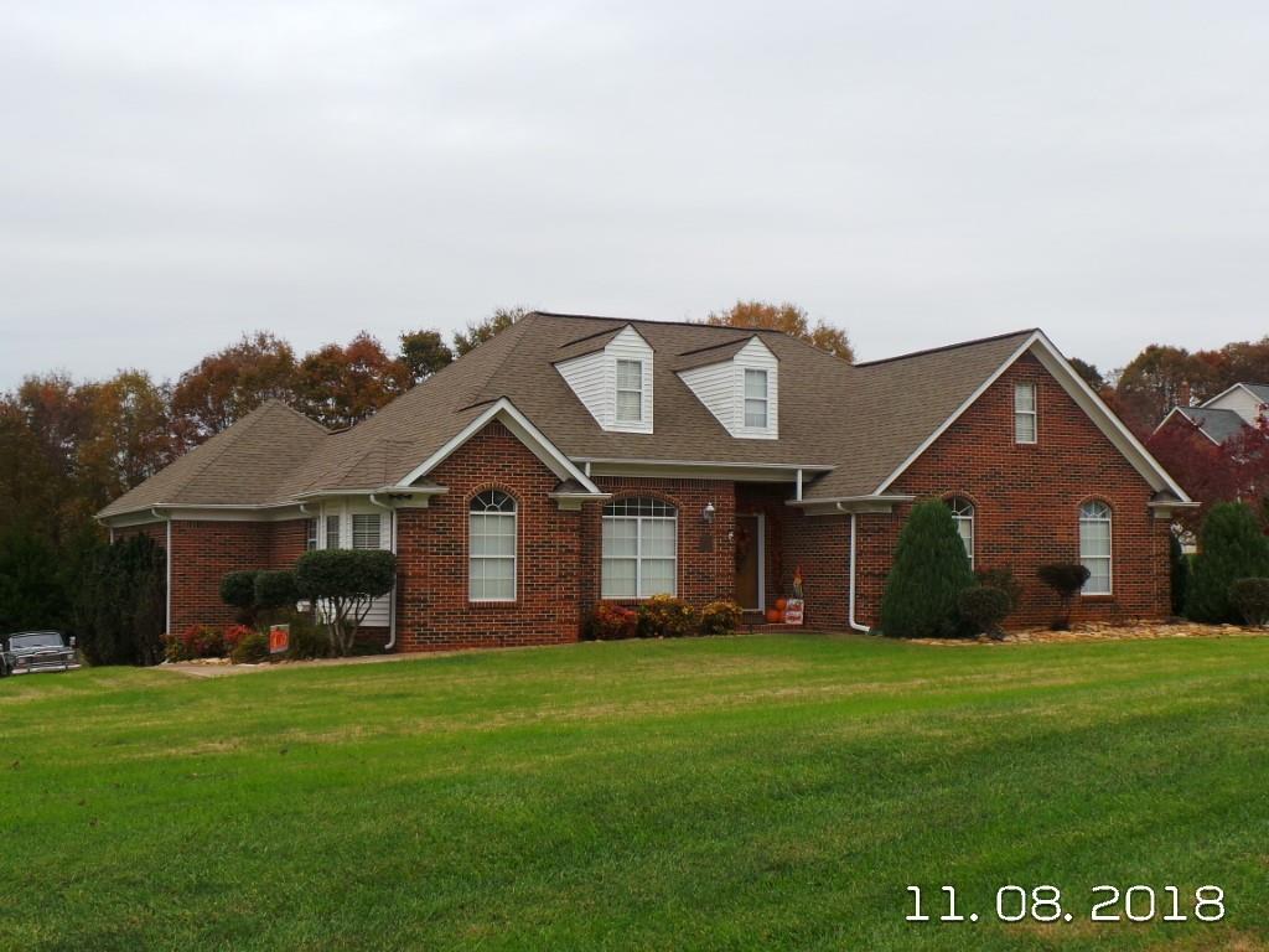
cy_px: 476
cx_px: 634
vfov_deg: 34.3
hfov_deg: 44.8
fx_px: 1540
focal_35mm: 42
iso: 100
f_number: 4
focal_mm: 7.5
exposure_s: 1/400
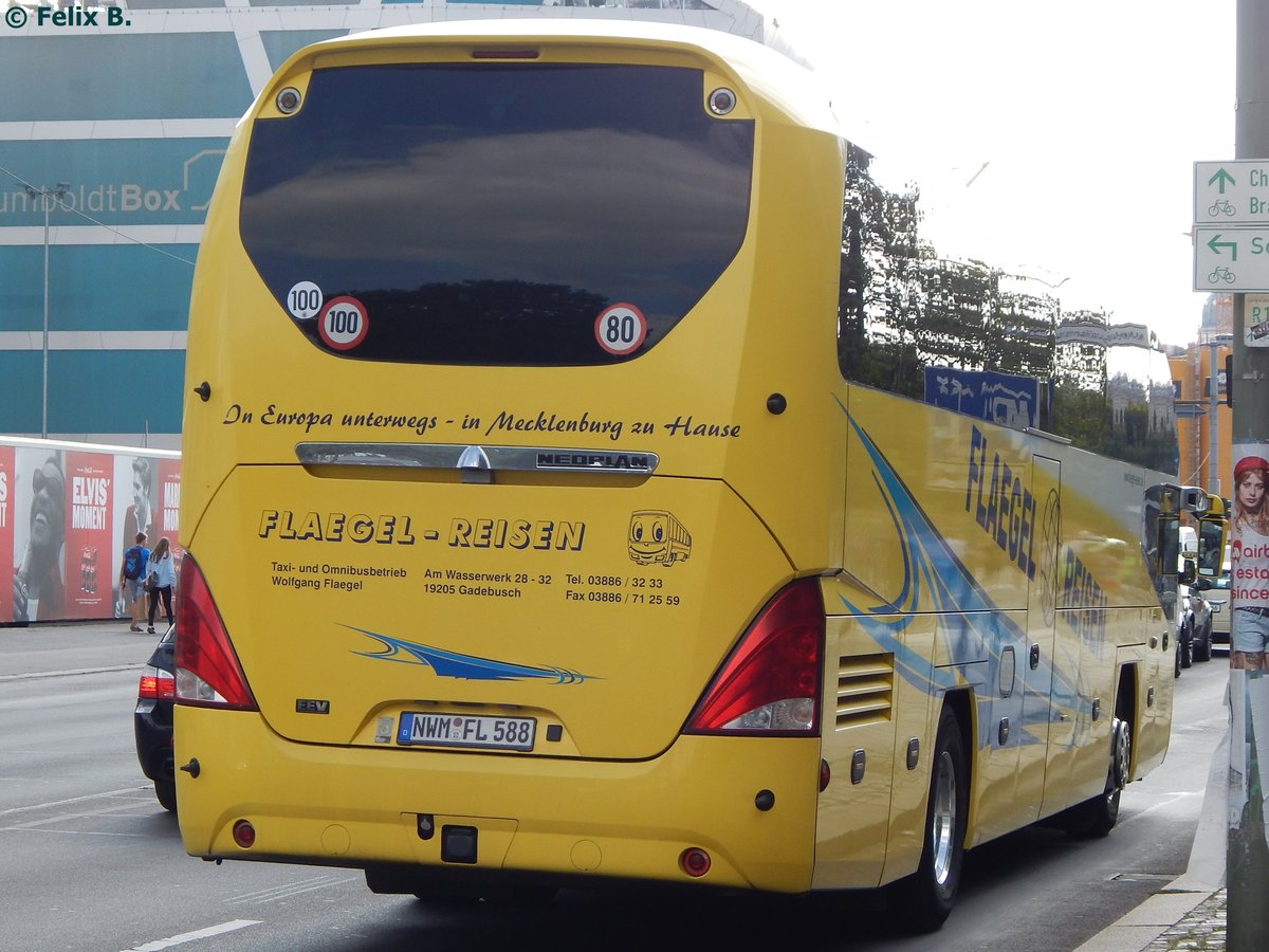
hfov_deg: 26.0
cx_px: 634
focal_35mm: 75
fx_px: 2749
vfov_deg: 19.6
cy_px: 476
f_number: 4.2
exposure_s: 1/400
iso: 125
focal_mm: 13.5
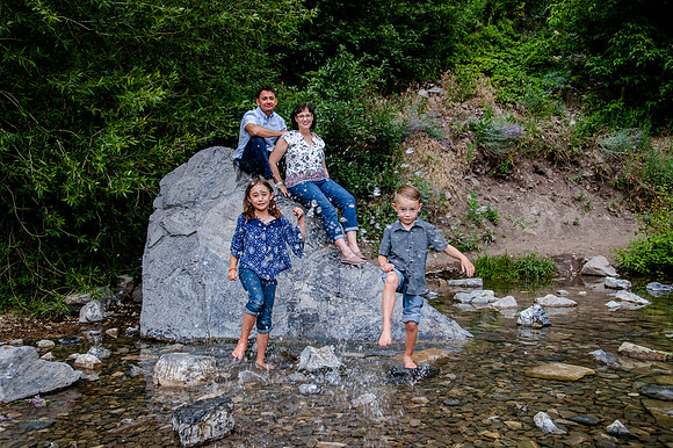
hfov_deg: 55.3
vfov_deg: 38.5
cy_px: 223
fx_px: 642
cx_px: 324
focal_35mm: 34
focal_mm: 32
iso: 400
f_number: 5
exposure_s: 1/160
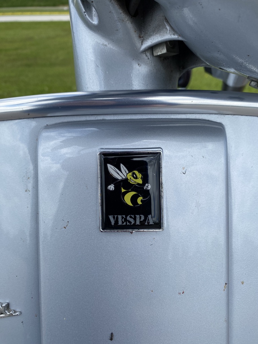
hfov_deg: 53.1
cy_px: 172
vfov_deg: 67.3
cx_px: 129
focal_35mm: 26
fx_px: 258
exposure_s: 1/1996
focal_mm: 4.25
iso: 32
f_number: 1.8
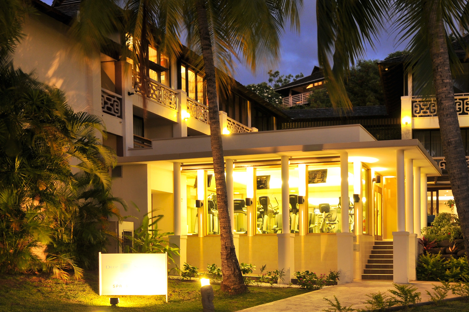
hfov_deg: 47.0
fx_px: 533
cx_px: 299
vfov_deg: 32.5
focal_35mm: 41
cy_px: 155
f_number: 8
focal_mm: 20
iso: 200
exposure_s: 2
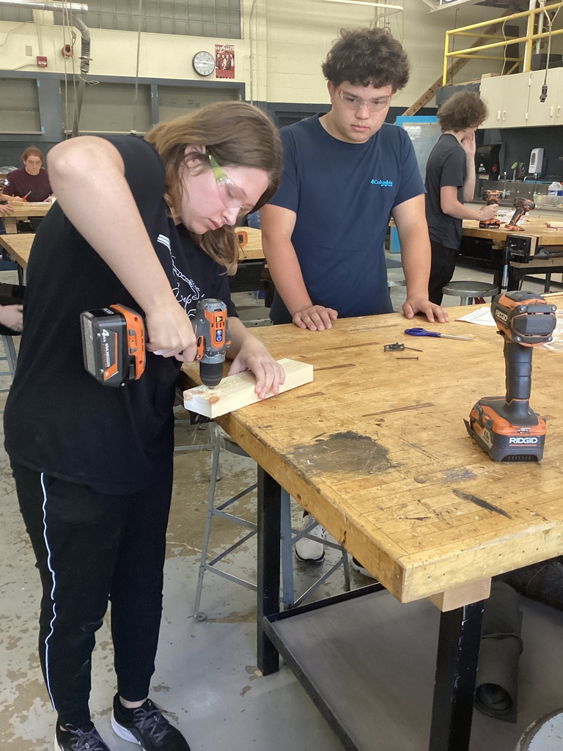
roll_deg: -0.4
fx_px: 672
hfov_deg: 45.4
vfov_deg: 58.4
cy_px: 376
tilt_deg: -19.4
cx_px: 282
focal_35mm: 31
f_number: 2.4
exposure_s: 1/60
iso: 250
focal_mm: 3.3
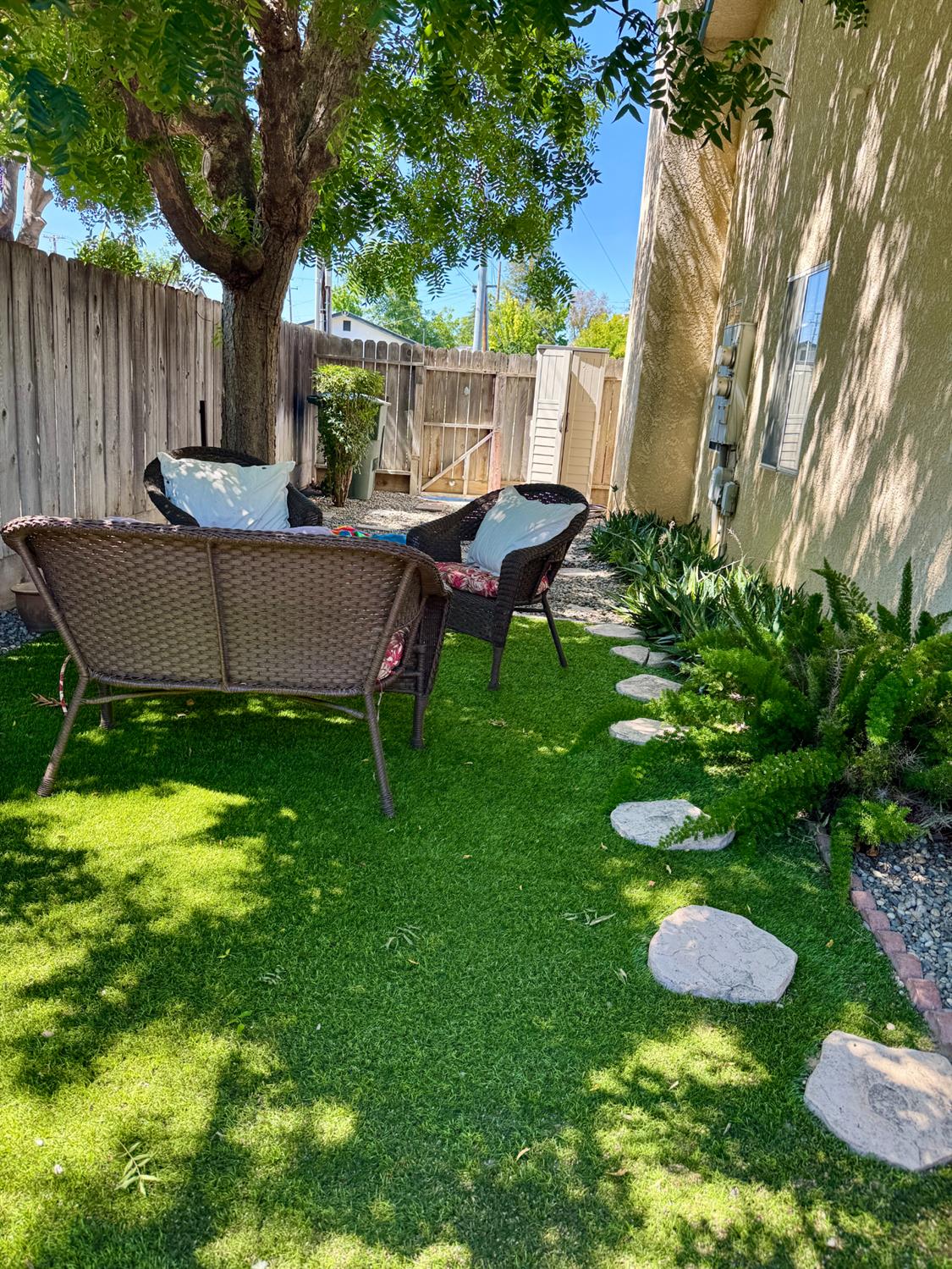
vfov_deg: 71.6
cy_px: 634
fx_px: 880
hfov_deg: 56.8
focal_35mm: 24
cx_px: 476
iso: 80
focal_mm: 6.76
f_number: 1.78
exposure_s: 1/306
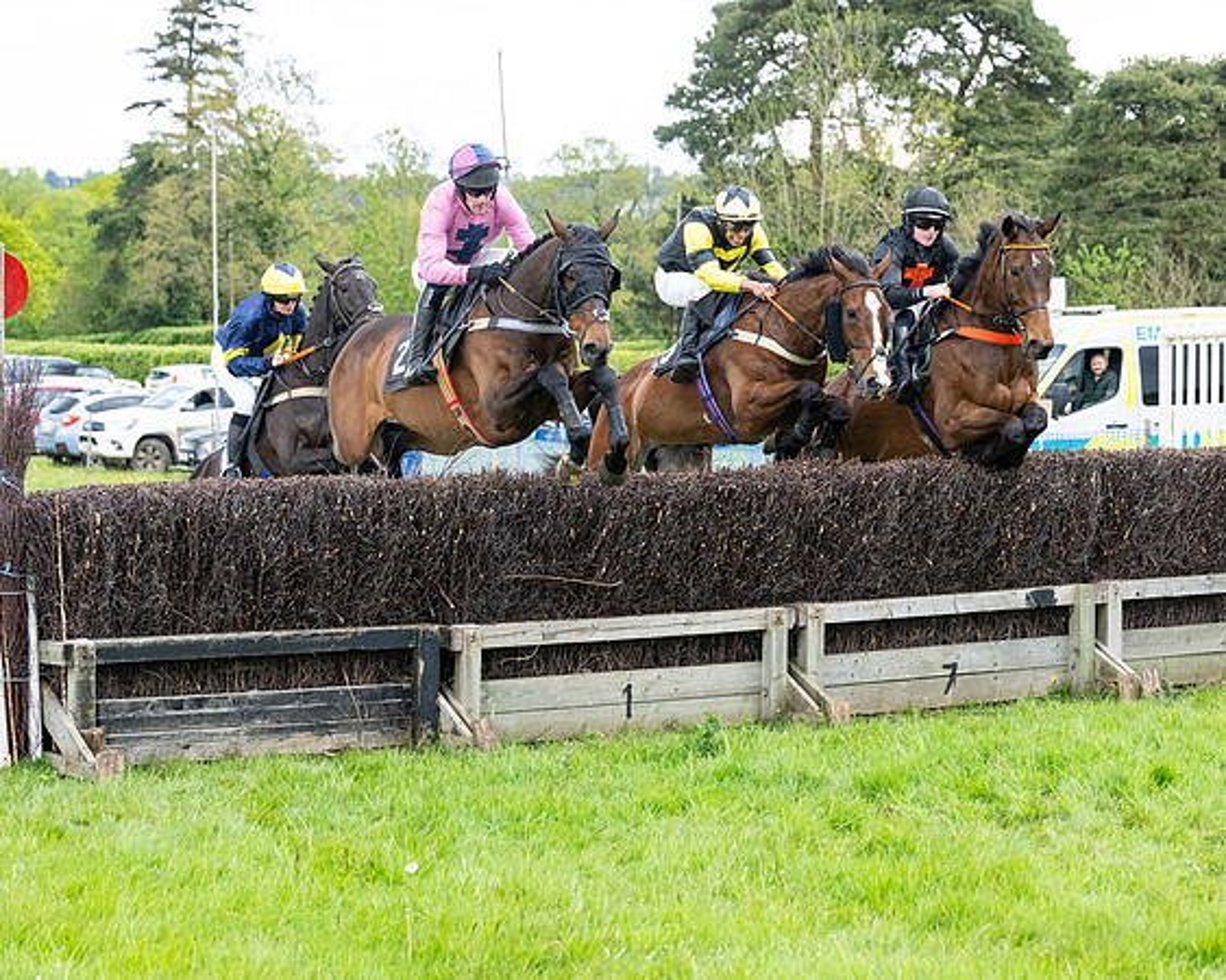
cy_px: 506
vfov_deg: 15.5
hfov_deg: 19.3
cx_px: 638
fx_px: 3599
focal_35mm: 99
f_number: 4
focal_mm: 70
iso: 1000
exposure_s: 1/2000
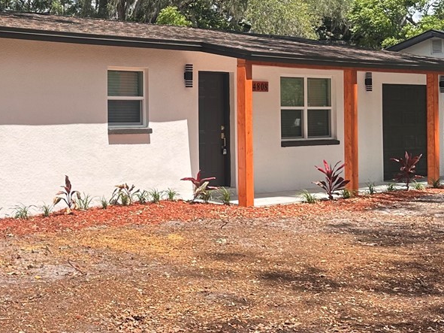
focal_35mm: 65
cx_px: 19
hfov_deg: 28.3
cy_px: 93
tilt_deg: +0.9
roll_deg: +0.3
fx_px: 834
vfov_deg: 22.4
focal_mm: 6.86
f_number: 1.78
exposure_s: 1/1812
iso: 80
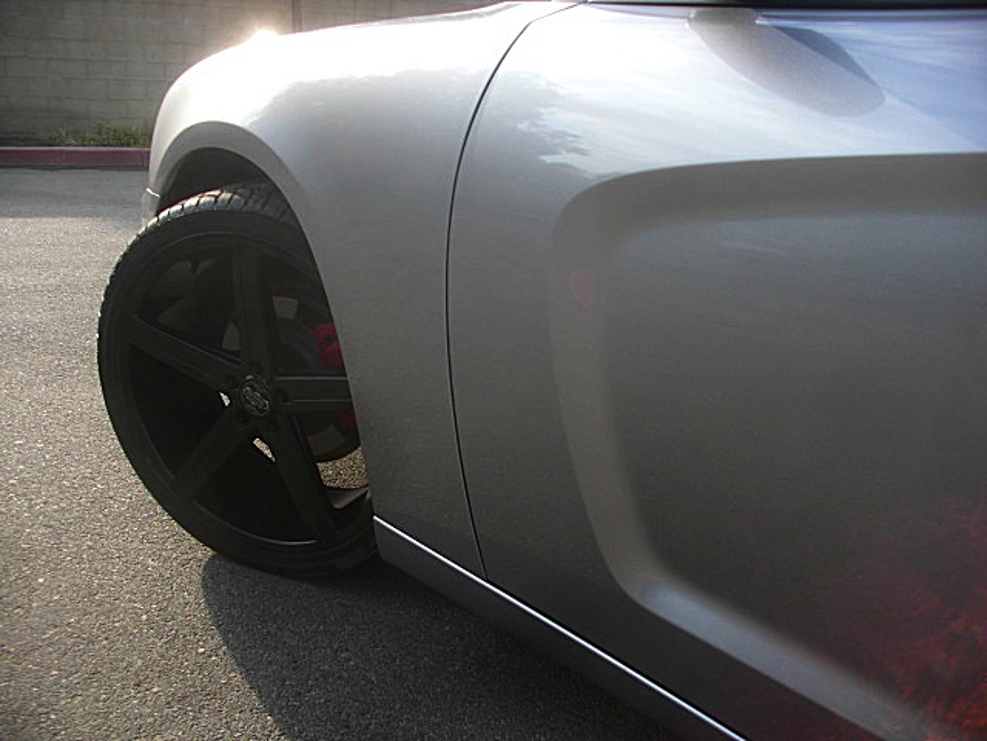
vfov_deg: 39.7
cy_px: 370
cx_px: 494
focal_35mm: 36
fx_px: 1026
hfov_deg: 51.4
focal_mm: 6.3
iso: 50
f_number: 2.8
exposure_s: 1/250
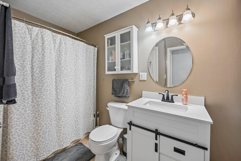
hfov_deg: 104.3
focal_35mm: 14
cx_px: 120
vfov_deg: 81.2
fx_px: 94
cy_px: 80
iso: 400
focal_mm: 14
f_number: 4
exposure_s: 1/15
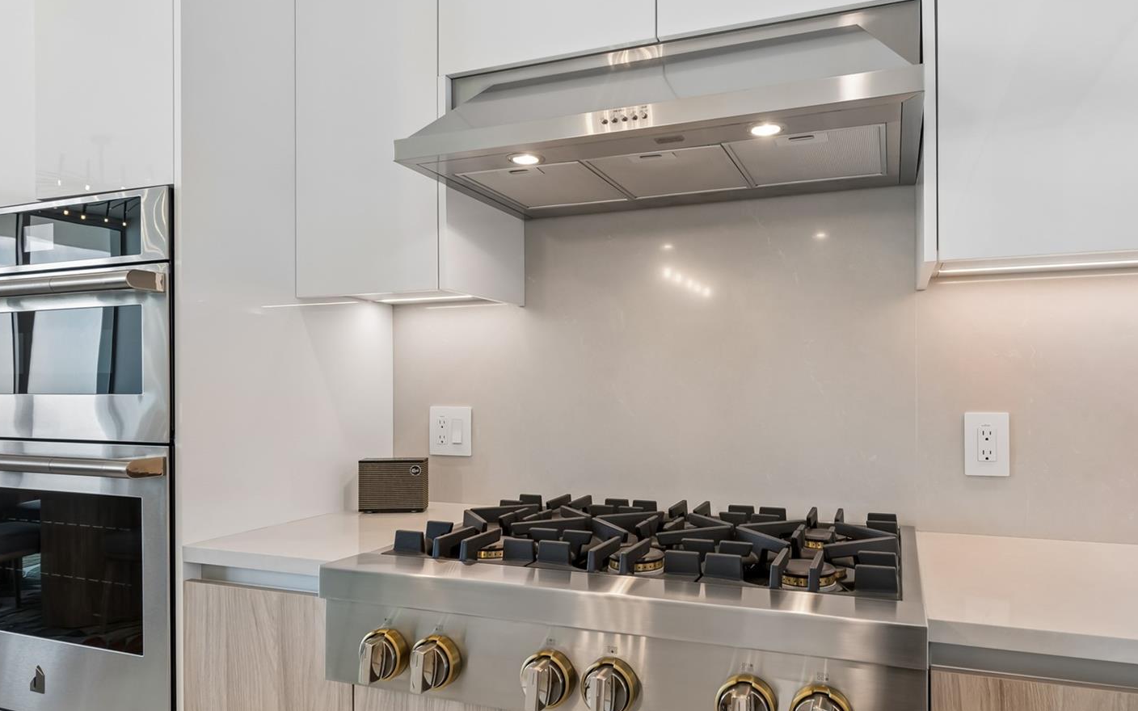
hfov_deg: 79.4
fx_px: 682
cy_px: 375
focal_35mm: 22
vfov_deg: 55.0
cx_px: 623
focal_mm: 13
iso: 100
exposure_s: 1/60
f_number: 7.1
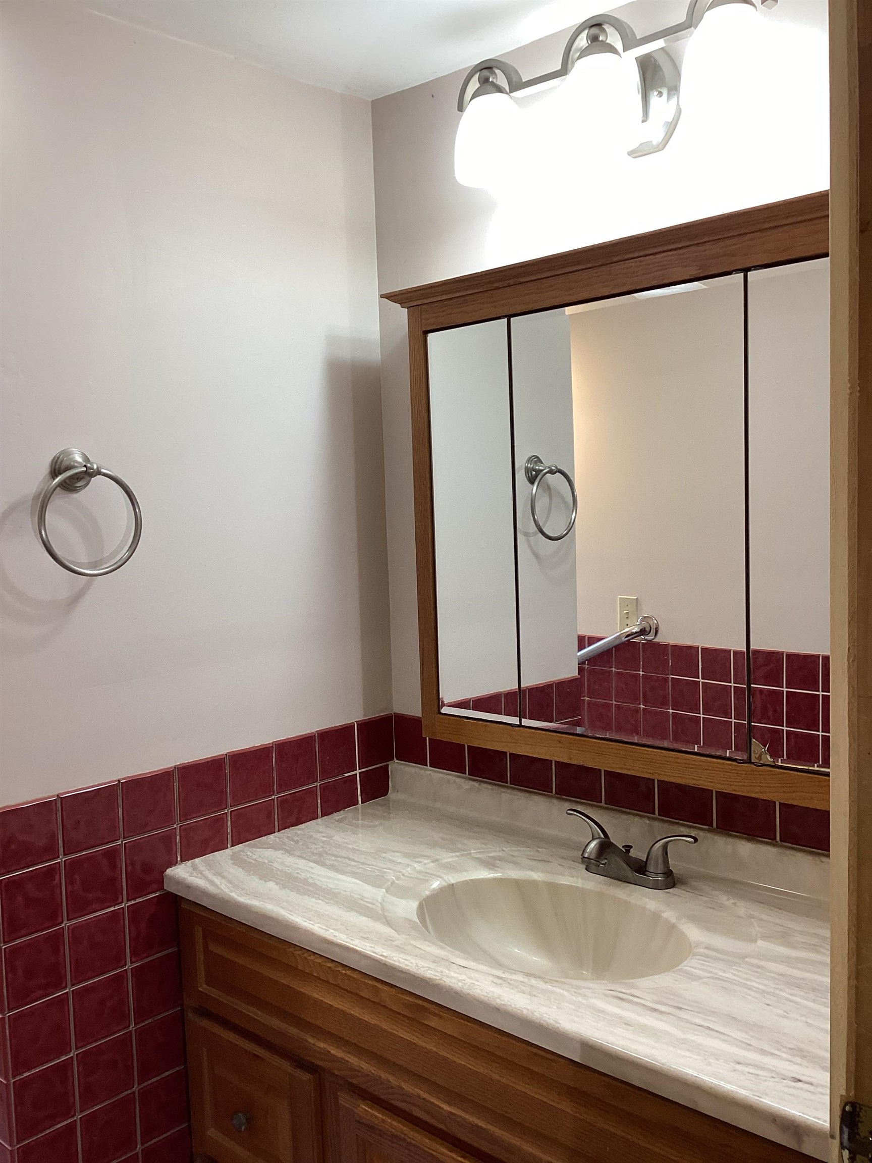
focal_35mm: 31
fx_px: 1041
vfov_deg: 58.4
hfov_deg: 45.4
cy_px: 582
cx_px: 436
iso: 64
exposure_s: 1/60
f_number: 2.4
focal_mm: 3.3
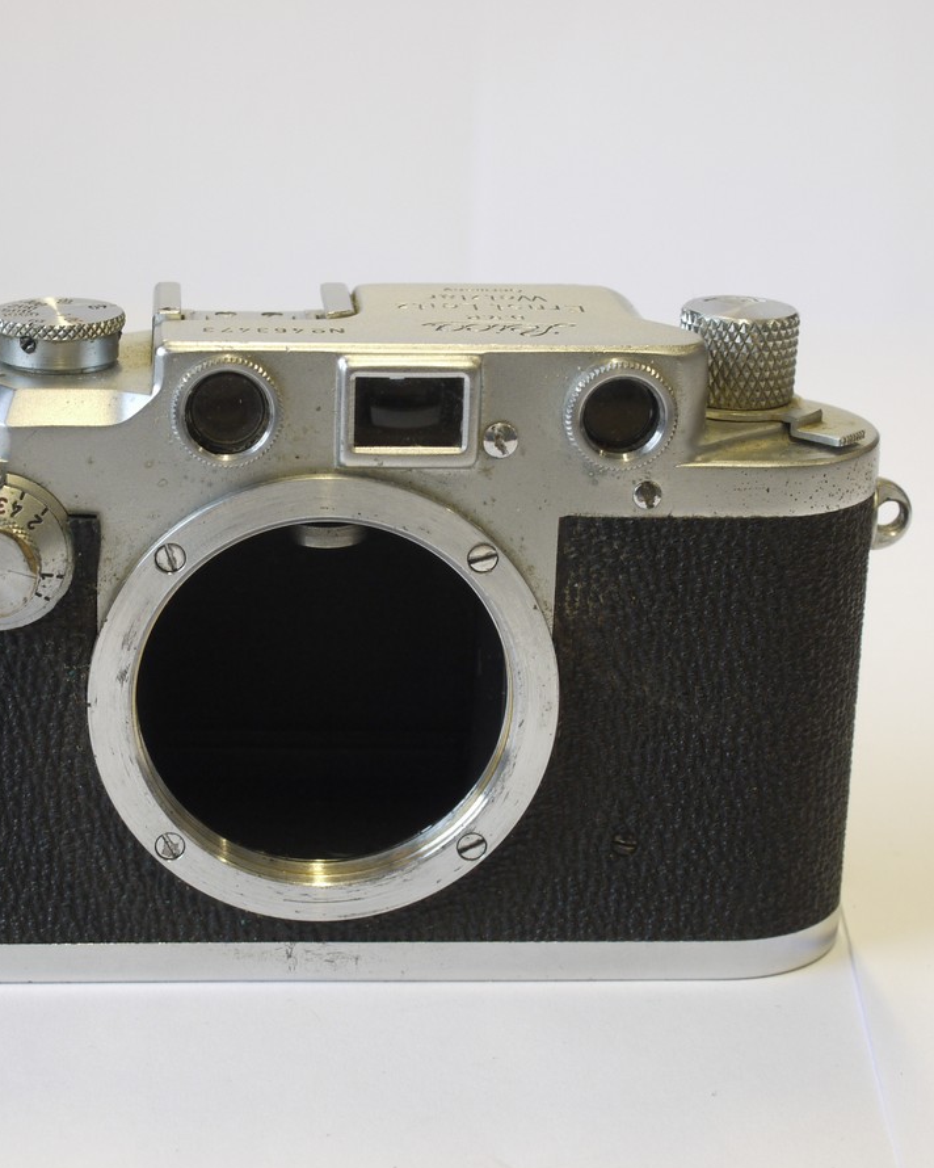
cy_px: 589
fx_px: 2730
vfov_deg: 24.1
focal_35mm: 79
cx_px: 253
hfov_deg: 19.3
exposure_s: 1/30
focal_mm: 30
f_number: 8
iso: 400
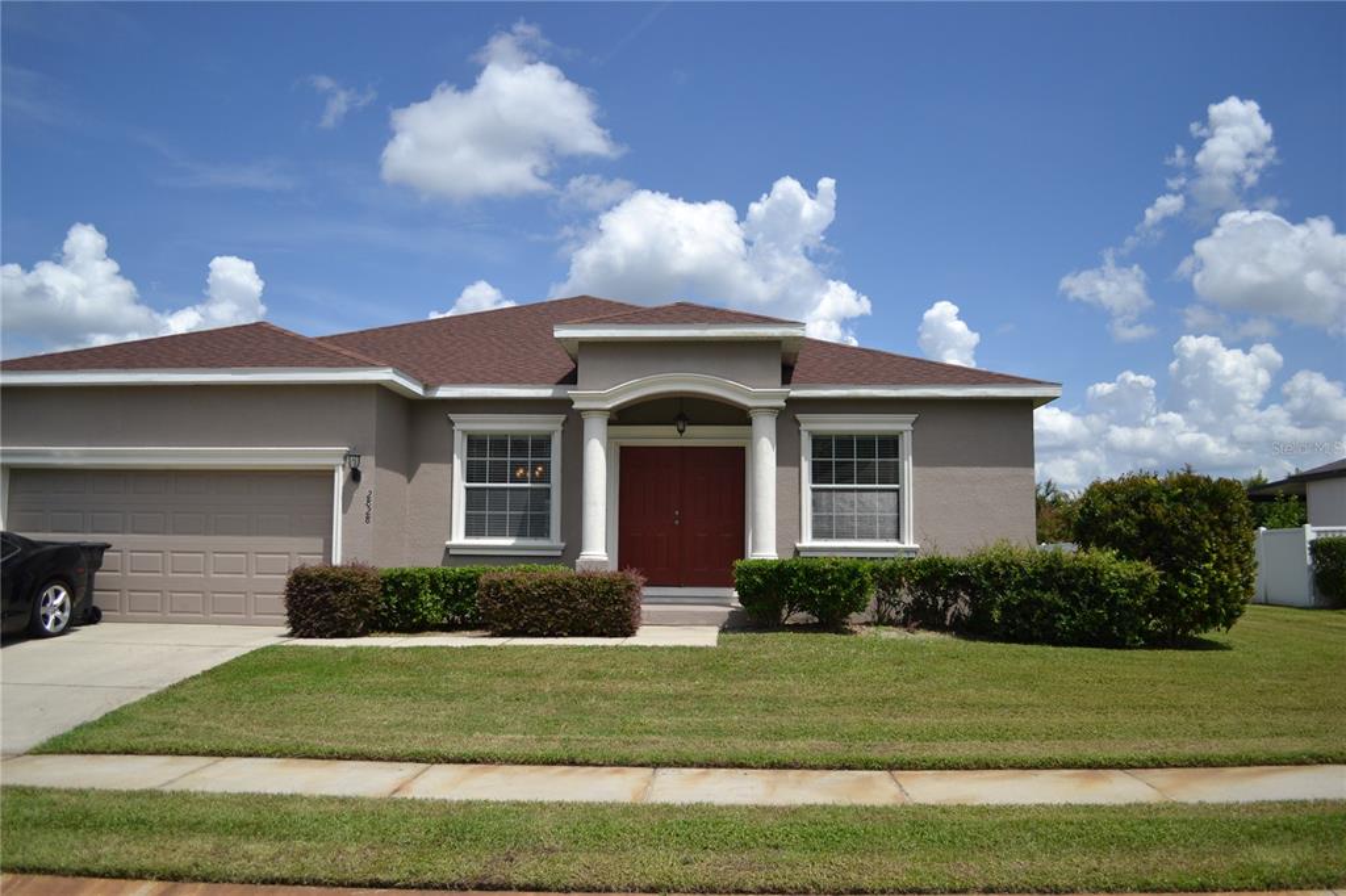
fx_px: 1009
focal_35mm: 27
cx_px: 673
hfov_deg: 67.4
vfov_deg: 47.9
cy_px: 448
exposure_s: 1/4000
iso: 280
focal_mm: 18
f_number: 3.5
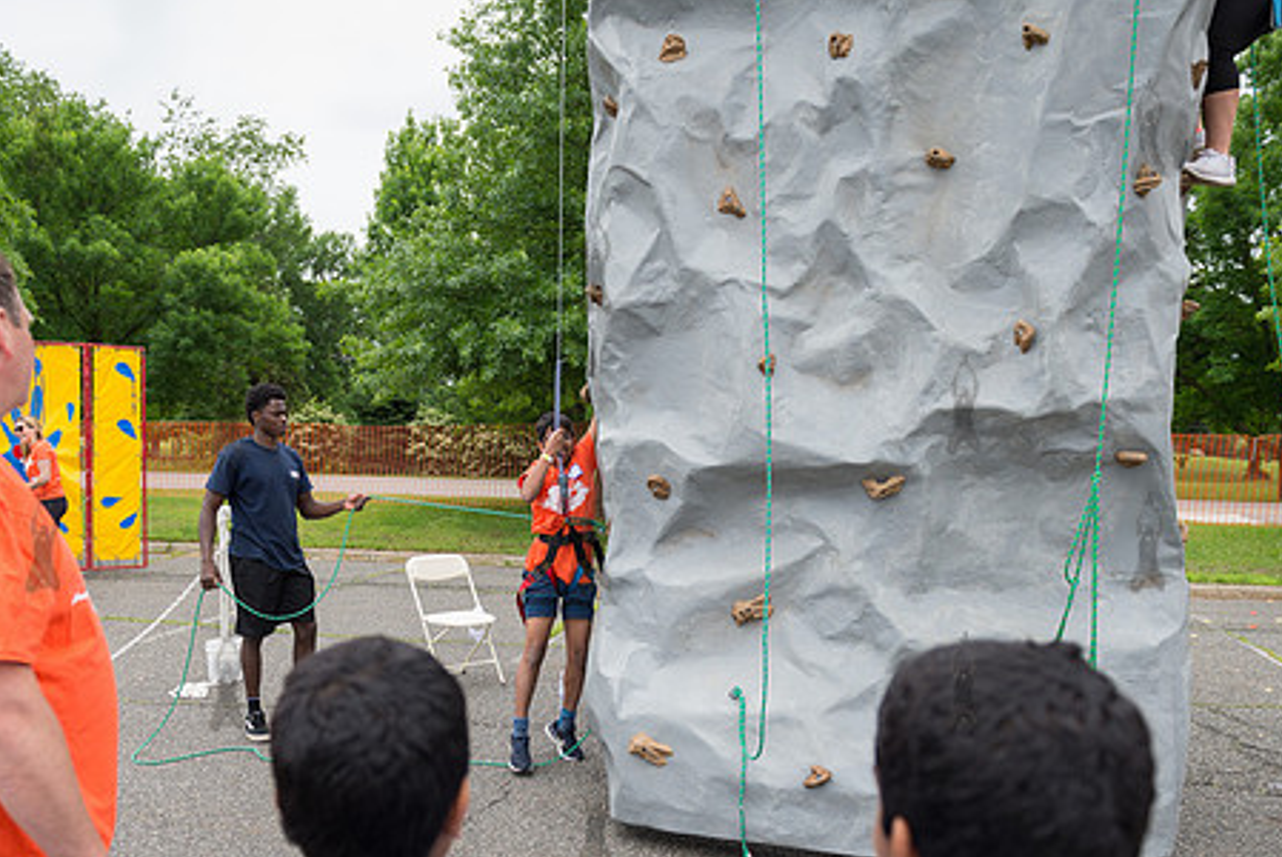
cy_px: 541
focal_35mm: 31
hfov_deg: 60.2
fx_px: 1105
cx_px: 594
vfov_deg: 42.0
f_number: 3.5
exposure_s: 1/800
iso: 200
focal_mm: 24
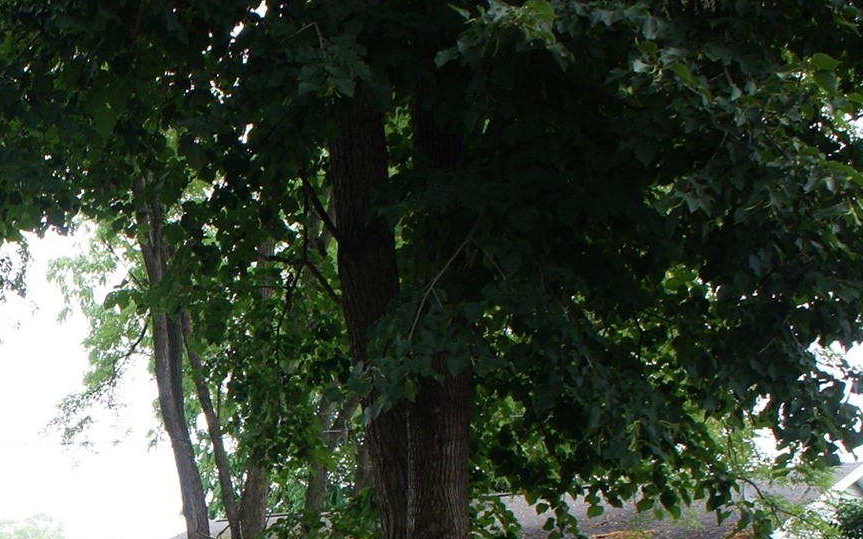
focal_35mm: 77
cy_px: 554
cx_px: -170
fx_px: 1811
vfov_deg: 16.5
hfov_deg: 24.3
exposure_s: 1/80
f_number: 8
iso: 200
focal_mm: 20
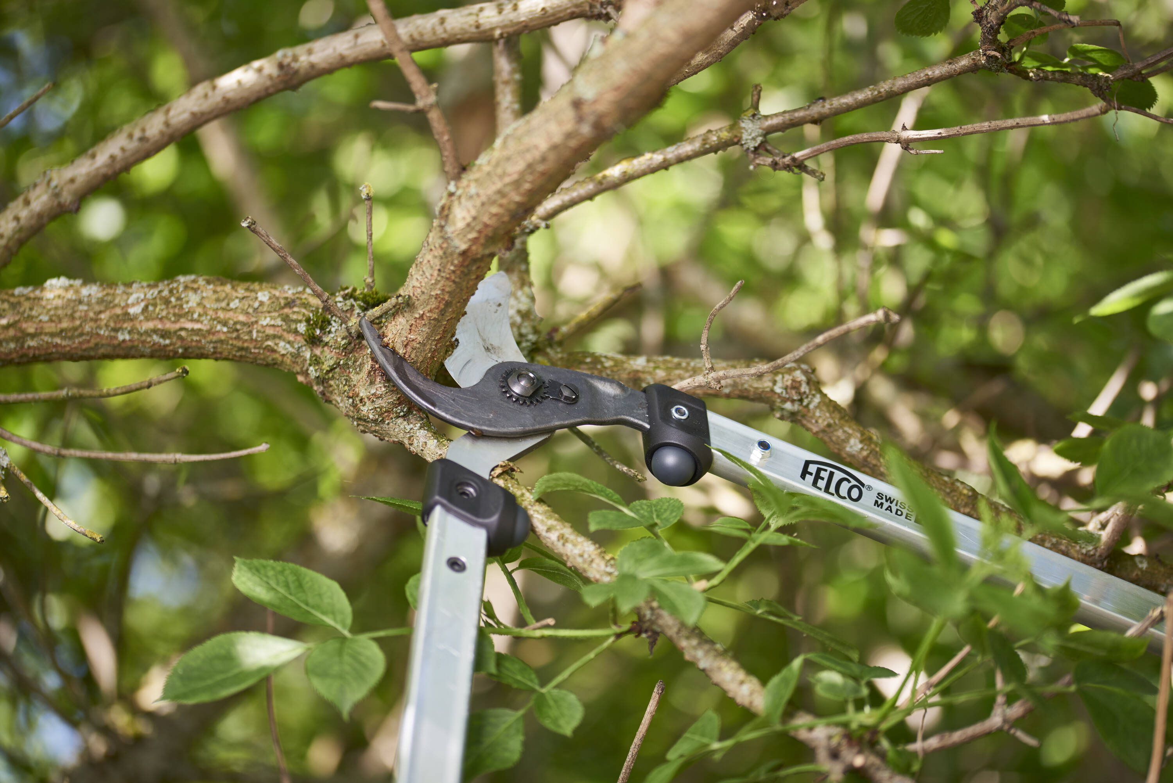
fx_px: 3422
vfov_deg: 13.0
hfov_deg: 19.5
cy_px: 392
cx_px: 586
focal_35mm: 105
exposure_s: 1/200
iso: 100
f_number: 3.2
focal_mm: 105
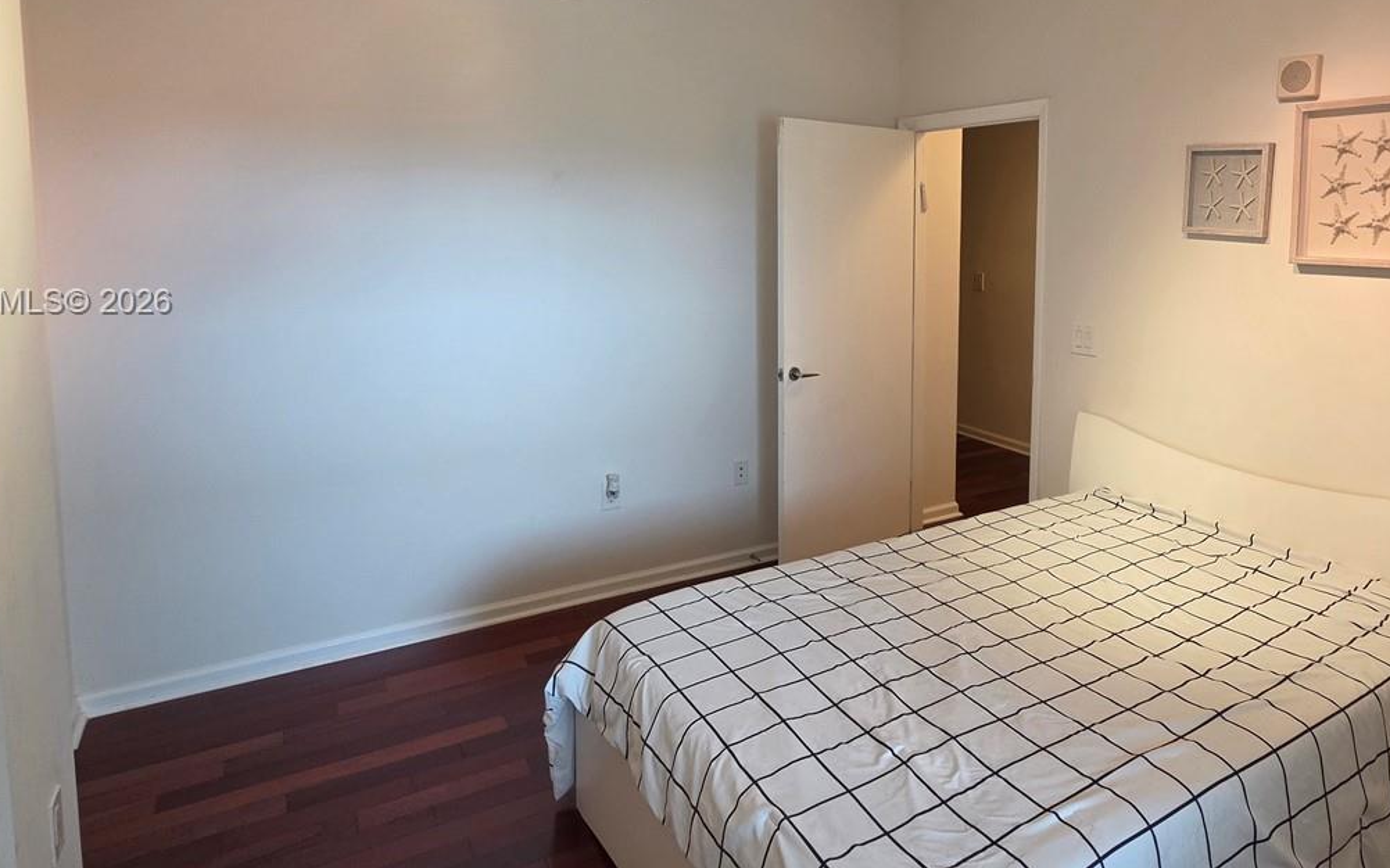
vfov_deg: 54.1
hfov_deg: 78.5
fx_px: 833
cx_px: 849
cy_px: 304
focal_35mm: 22
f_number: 1.9
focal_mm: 2.2
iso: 200
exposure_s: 1/120
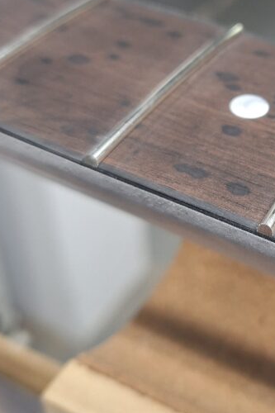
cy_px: 112
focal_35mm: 49
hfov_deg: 25.6
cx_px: 297
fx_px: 562
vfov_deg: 39.4
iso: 80
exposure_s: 1/40
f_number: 1.8
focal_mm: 5.54
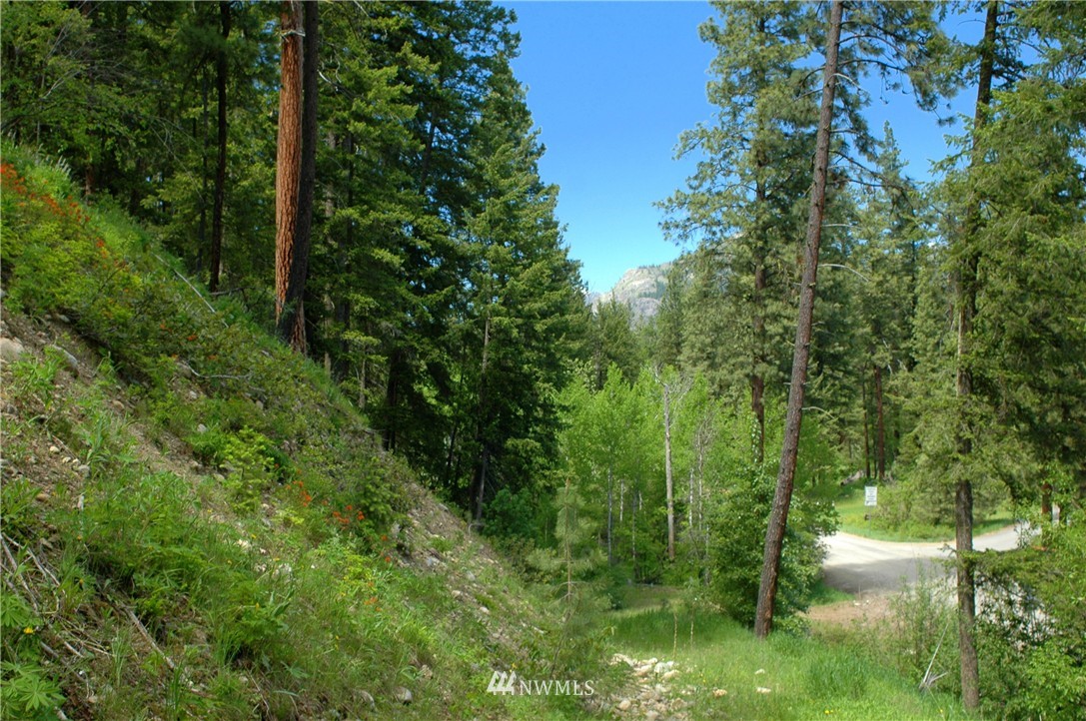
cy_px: 360
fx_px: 1265
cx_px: 543
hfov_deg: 46.4
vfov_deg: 31.8
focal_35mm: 42
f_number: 5
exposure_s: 1/100
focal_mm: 28
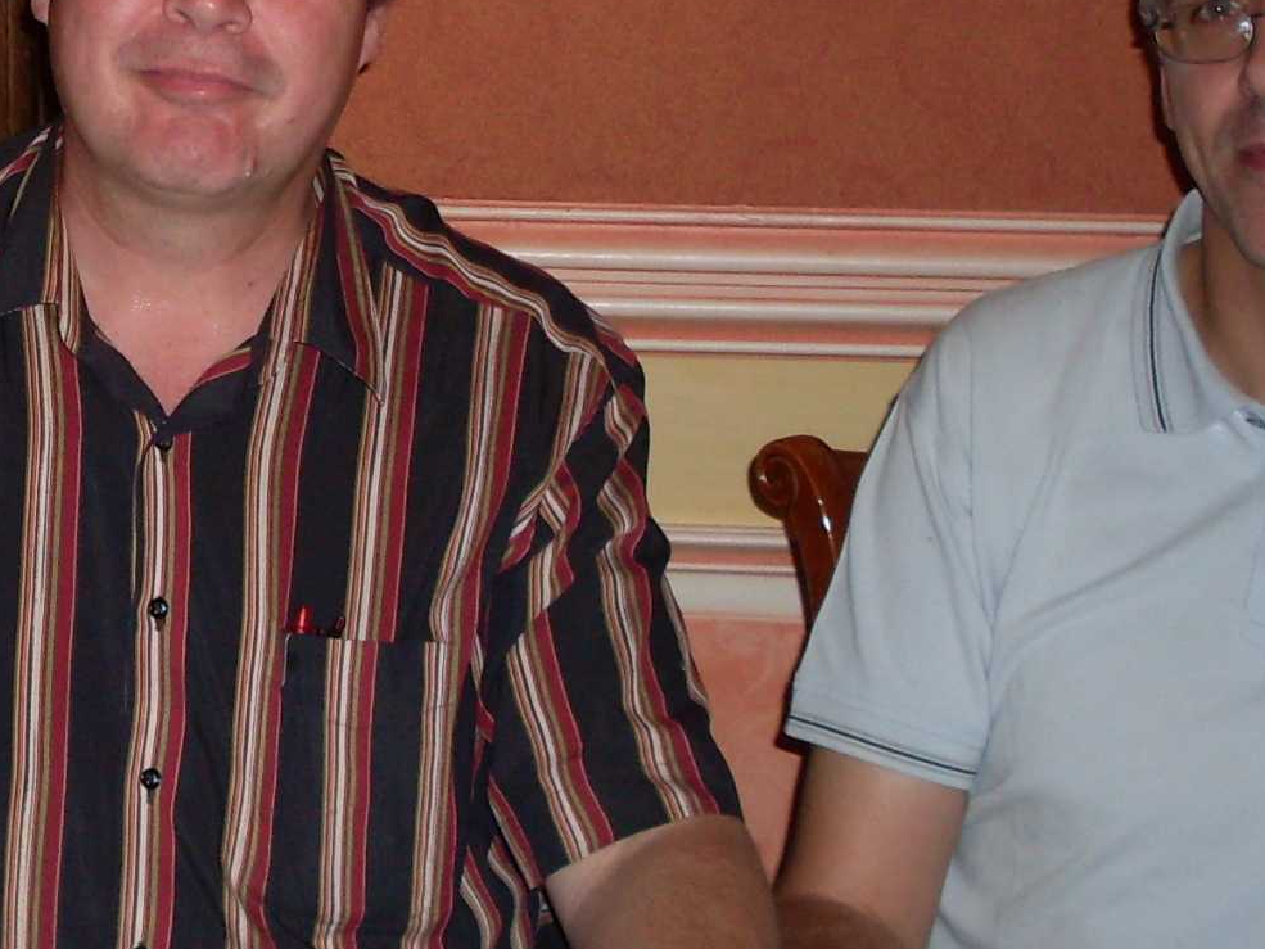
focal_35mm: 100
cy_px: -23
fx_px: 3655
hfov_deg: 19.2
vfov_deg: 14.5
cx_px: 58
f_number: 2.8
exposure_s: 1/45
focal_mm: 6.3
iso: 100
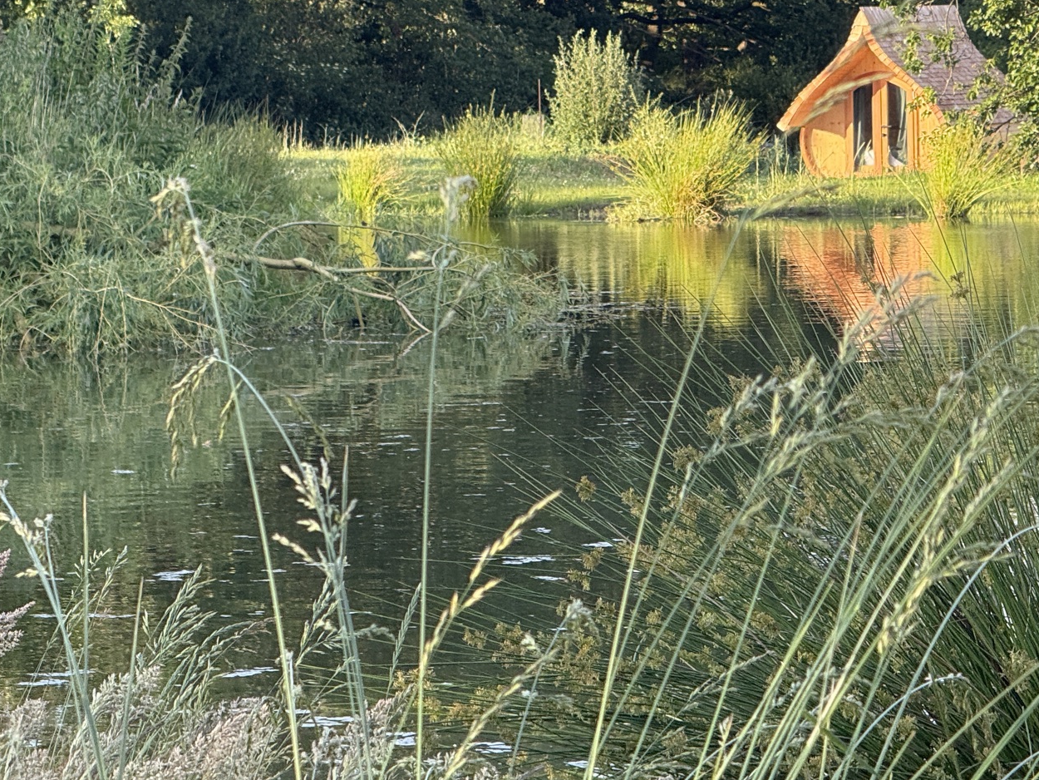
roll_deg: +0.8
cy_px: 163
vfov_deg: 7.7
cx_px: 694
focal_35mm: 192
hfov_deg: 10.3
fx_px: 5764
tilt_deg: -0.6
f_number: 2.8
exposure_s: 1/197
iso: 64
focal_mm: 15.66
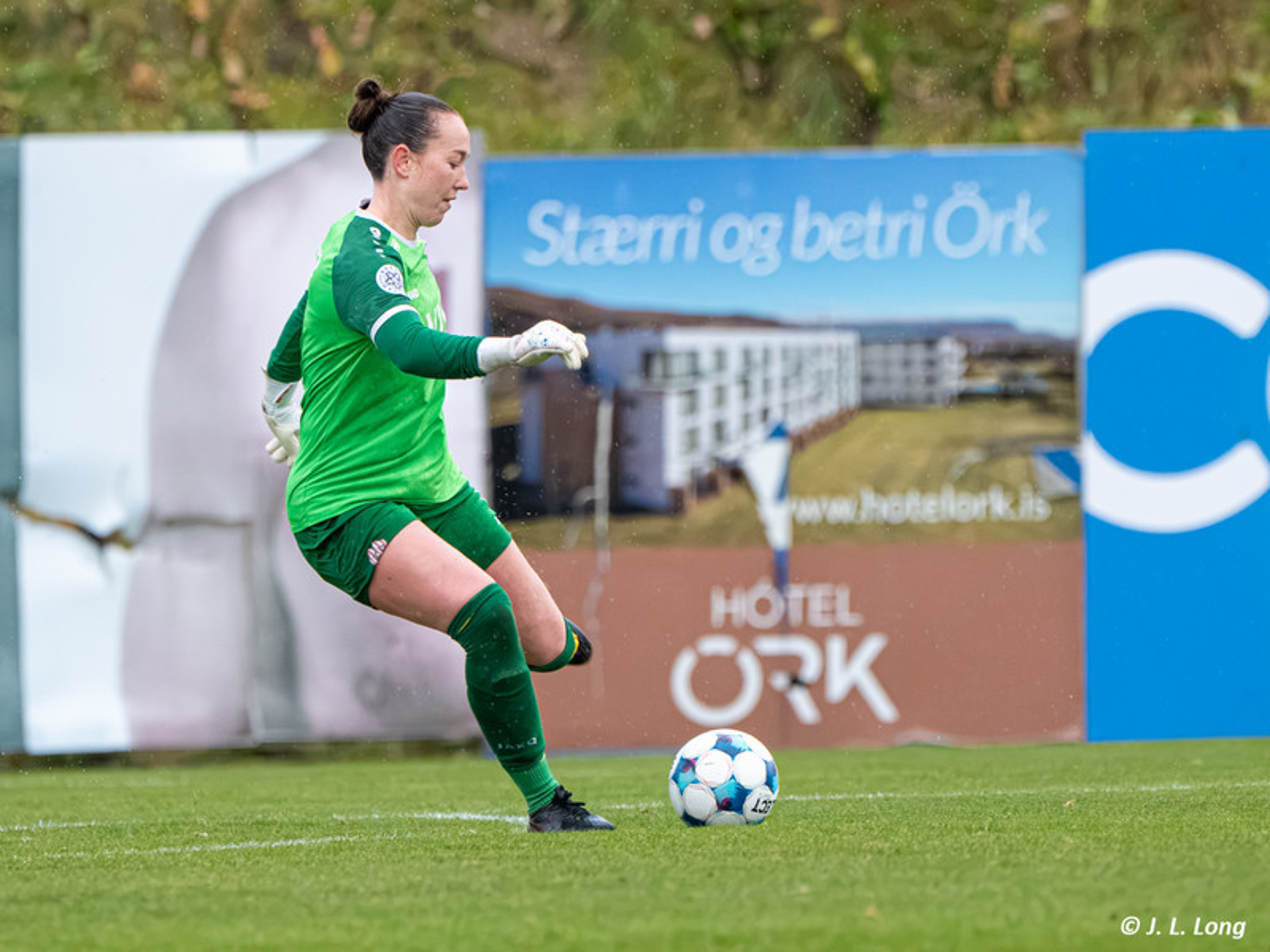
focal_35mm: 796
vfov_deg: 1.9
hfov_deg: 2.5
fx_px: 29188
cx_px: 514
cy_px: 439
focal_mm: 490
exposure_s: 1/1250
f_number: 6.3
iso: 4500
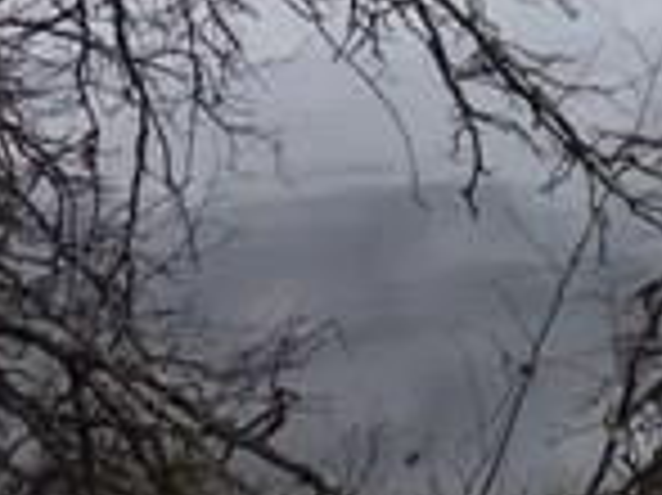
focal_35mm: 126
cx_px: 1175
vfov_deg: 11.5
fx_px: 2408
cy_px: -117
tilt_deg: -4.4
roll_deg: -0.7
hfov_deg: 14.0
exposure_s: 1/1148
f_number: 2.2
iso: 25
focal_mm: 4.15
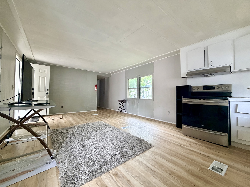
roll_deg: -0.3
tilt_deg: +1.1
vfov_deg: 85.7
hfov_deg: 102.1
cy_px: 94
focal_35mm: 14
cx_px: 125
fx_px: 101
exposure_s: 1/79
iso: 320
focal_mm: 2.22
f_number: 2.2
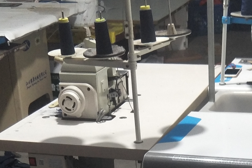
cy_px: 238
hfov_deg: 26.1
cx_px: 173
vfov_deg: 16.4
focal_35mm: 77
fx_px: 539
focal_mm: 4.1
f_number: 1.7
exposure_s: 1/33
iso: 225
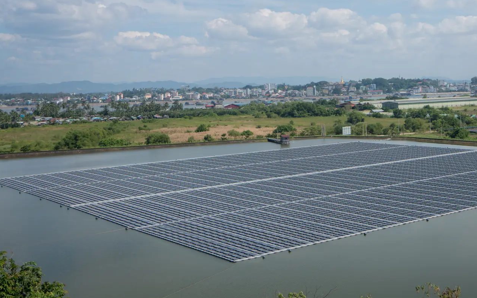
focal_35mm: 51
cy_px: 90
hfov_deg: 39.1
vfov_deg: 25.2
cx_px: 318
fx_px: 663
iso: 125
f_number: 4
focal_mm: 33
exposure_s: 1/1600
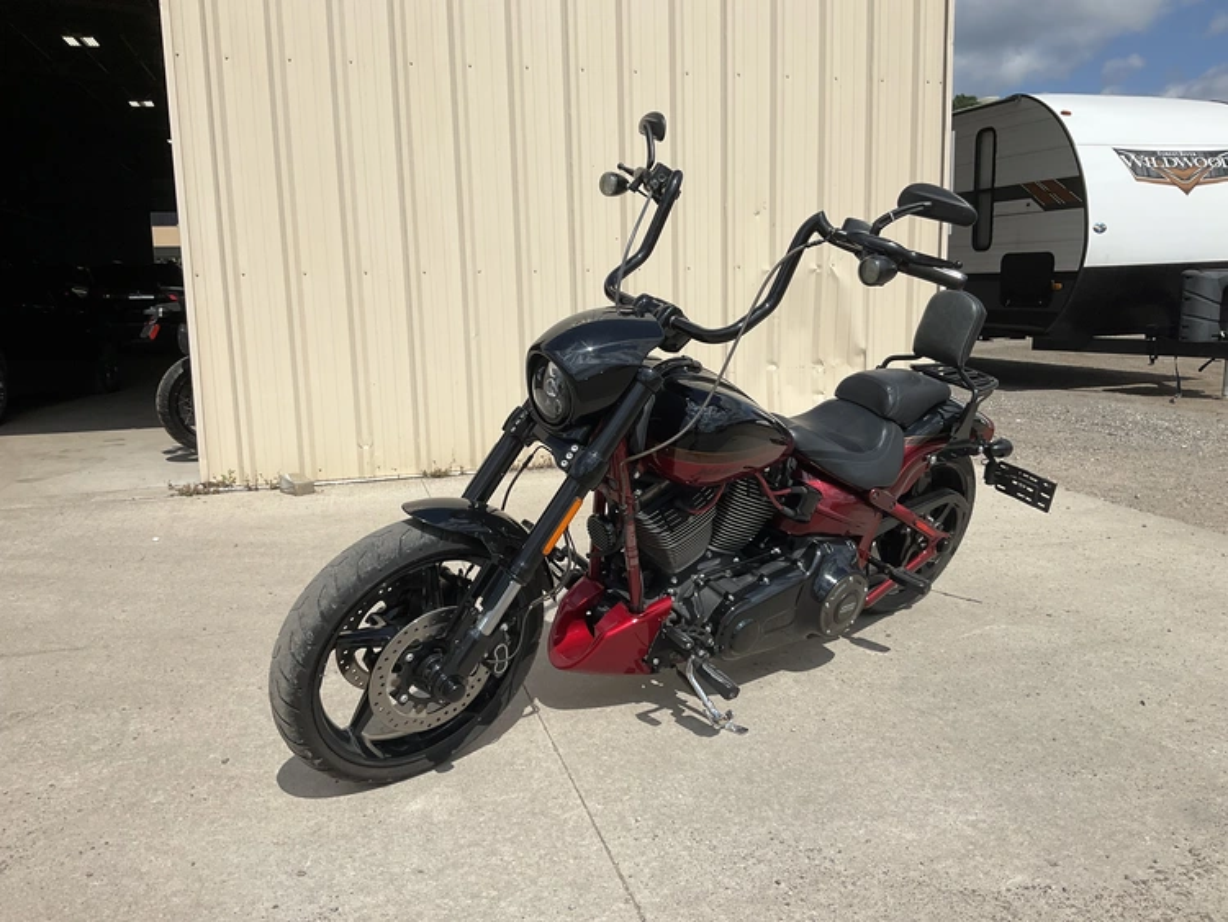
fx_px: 1029
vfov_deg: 48.3
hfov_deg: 61.6
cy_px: 461
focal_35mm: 29
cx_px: 614
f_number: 1.8
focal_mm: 3
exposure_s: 1/4405
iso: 25
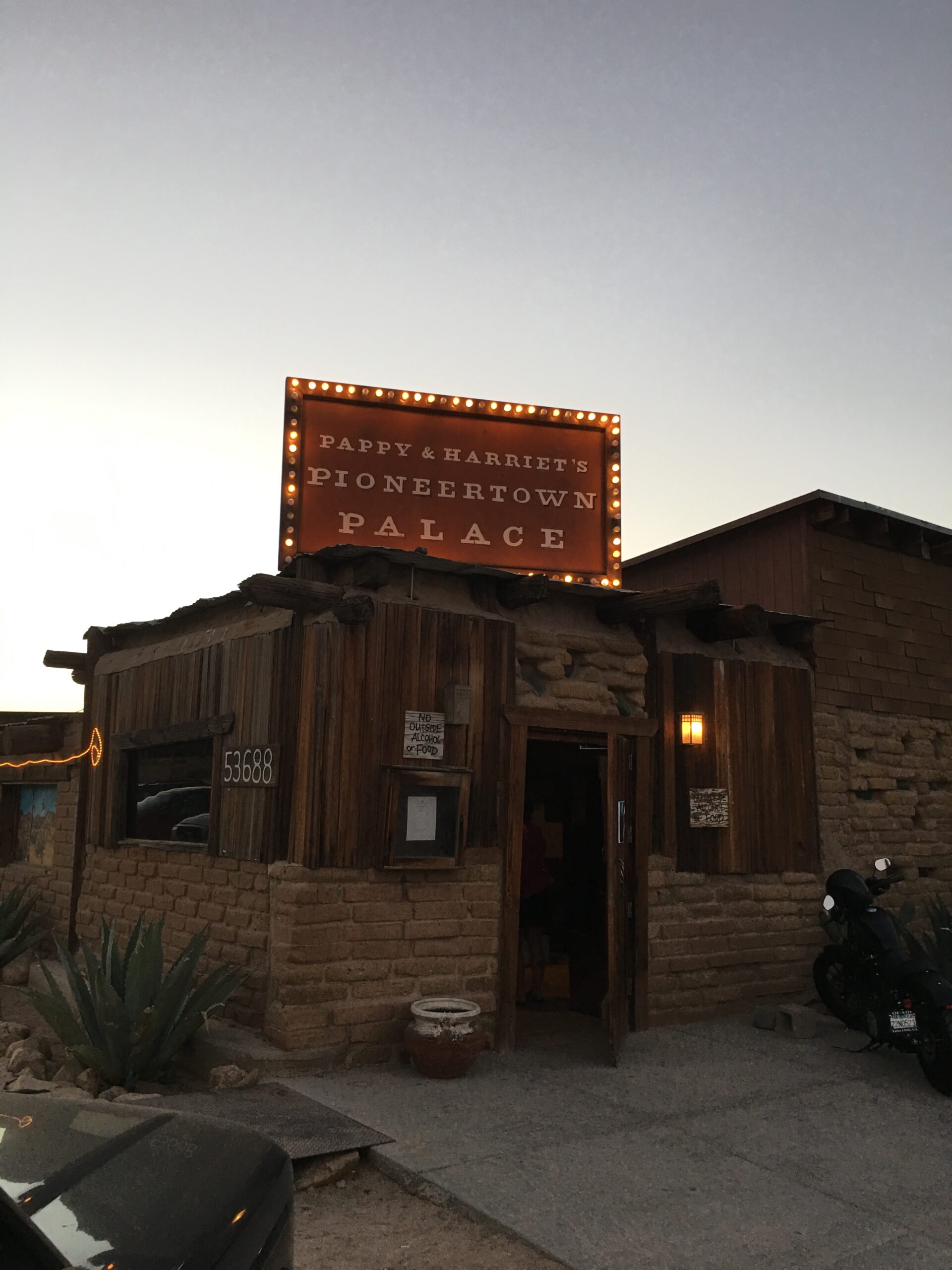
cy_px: 635
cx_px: 476
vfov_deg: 61.7
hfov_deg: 48.2
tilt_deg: +10.3
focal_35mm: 29
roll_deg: -1.5
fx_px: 1063
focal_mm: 4.15
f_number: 2.2
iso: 32
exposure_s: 1/30
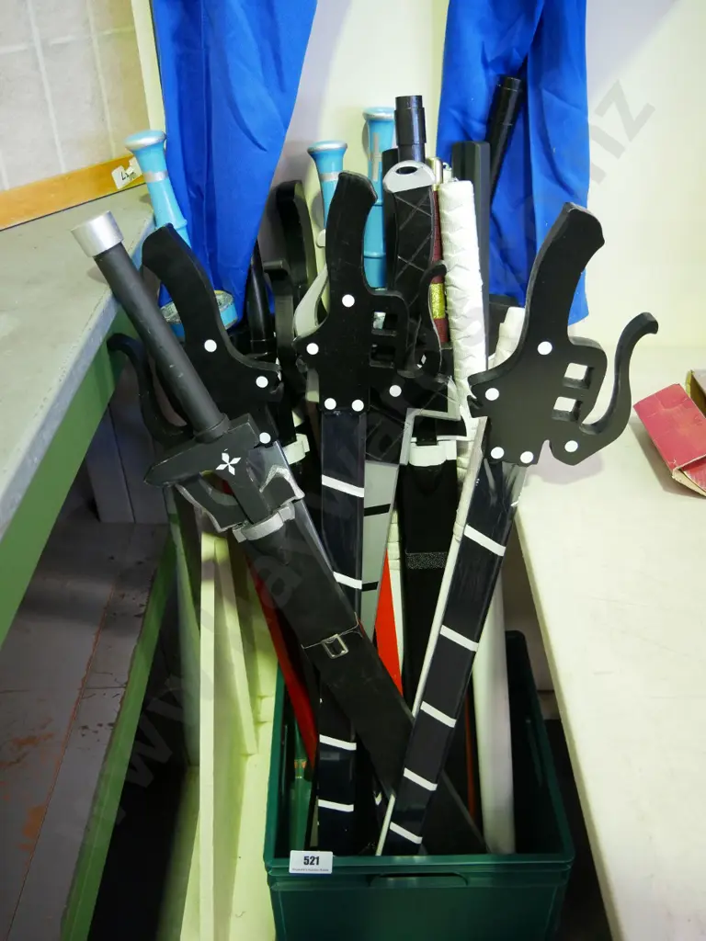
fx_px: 925
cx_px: 353
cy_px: 470
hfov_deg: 41.8
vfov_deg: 54.0
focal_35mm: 34
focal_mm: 17
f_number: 3.8
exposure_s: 1/60
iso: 2000
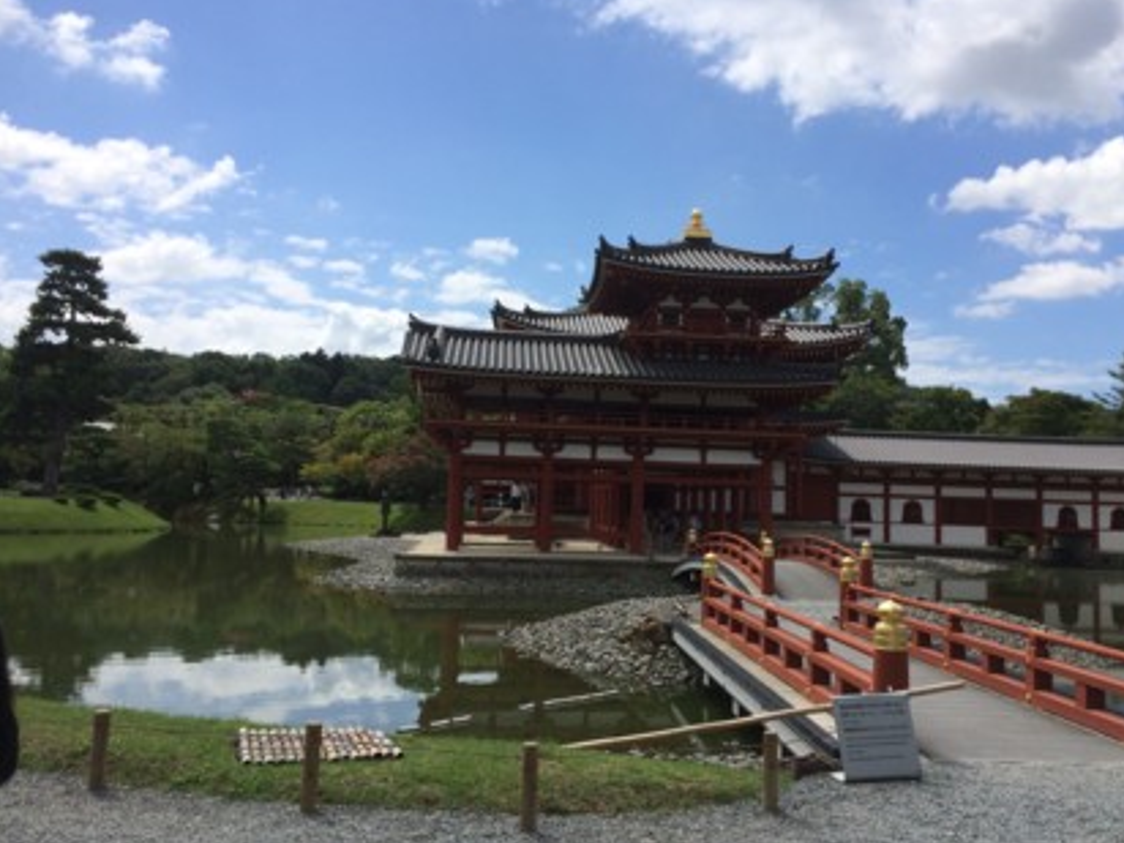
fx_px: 1007
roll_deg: +0.0
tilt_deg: +2.9
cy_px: 426
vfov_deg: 45.4
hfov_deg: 58.3
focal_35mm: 31
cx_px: 595
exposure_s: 1/3165
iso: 32
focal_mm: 4.15
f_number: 2.2
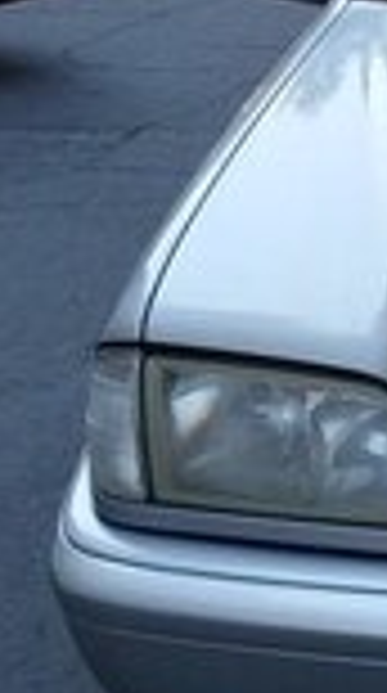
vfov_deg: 19.6
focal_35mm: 109
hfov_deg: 10.2
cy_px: 490
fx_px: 1999
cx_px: 792
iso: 40
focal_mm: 3.3
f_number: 2.2
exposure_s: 1/268
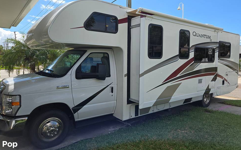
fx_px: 164
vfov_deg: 49.2
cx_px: 121
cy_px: 68
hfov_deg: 72.6
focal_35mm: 25
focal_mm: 5.4
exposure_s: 1/1461
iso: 25
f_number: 1.8
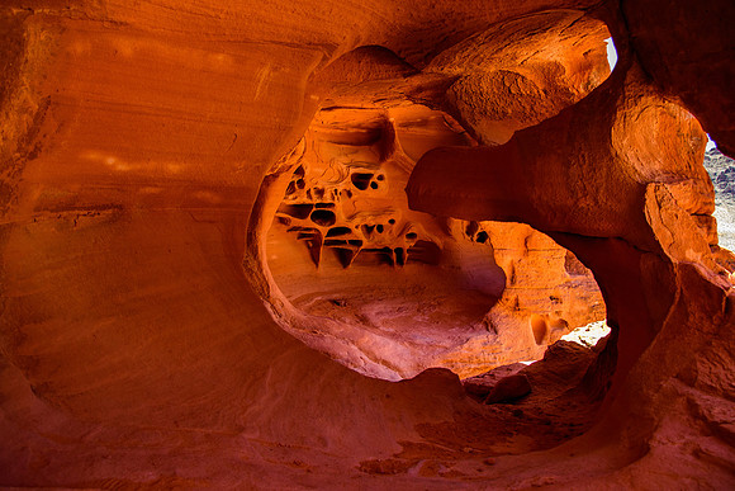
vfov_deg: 48.0
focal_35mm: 27
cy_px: 246
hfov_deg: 67.4
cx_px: 368
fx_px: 551
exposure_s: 1/80
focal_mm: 18
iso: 800
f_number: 5.6
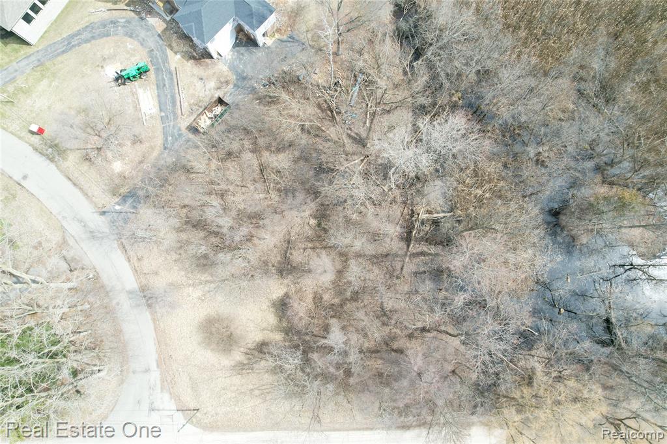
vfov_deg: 57.2
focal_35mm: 22
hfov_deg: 78.6
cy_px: 222
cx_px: 334
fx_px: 407
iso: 120
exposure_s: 1/500
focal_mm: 8.38
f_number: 2.8
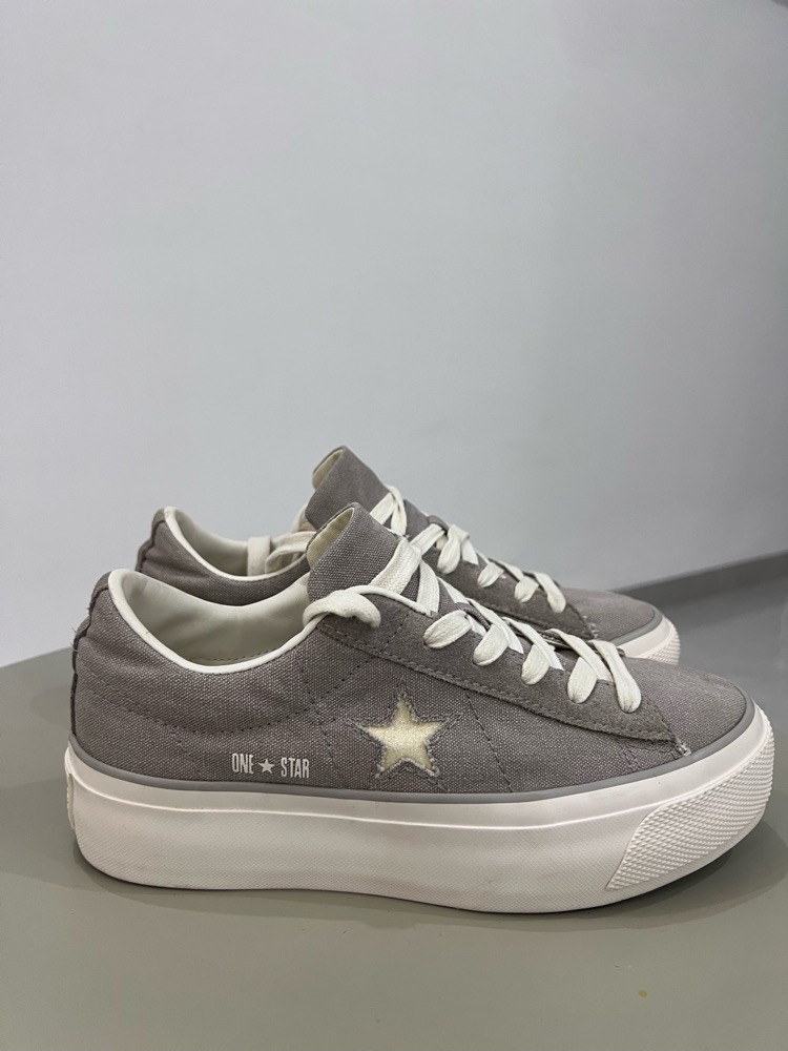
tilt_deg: -15.5
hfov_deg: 53.1
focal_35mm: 26
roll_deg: -2.9
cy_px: 526
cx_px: 394
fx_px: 789
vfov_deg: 67.3
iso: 100
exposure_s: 1/50
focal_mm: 5.7
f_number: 1.5
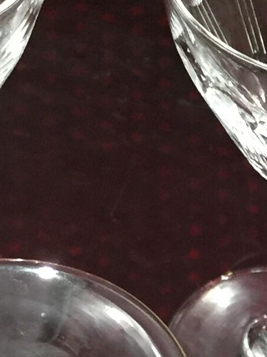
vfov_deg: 11.9
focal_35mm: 158
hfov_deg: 9.2
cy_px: 548
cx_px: 350
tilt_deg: -59.2
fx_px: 1625
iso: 200
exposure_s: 1/33
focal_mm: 4.15
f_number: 2.2
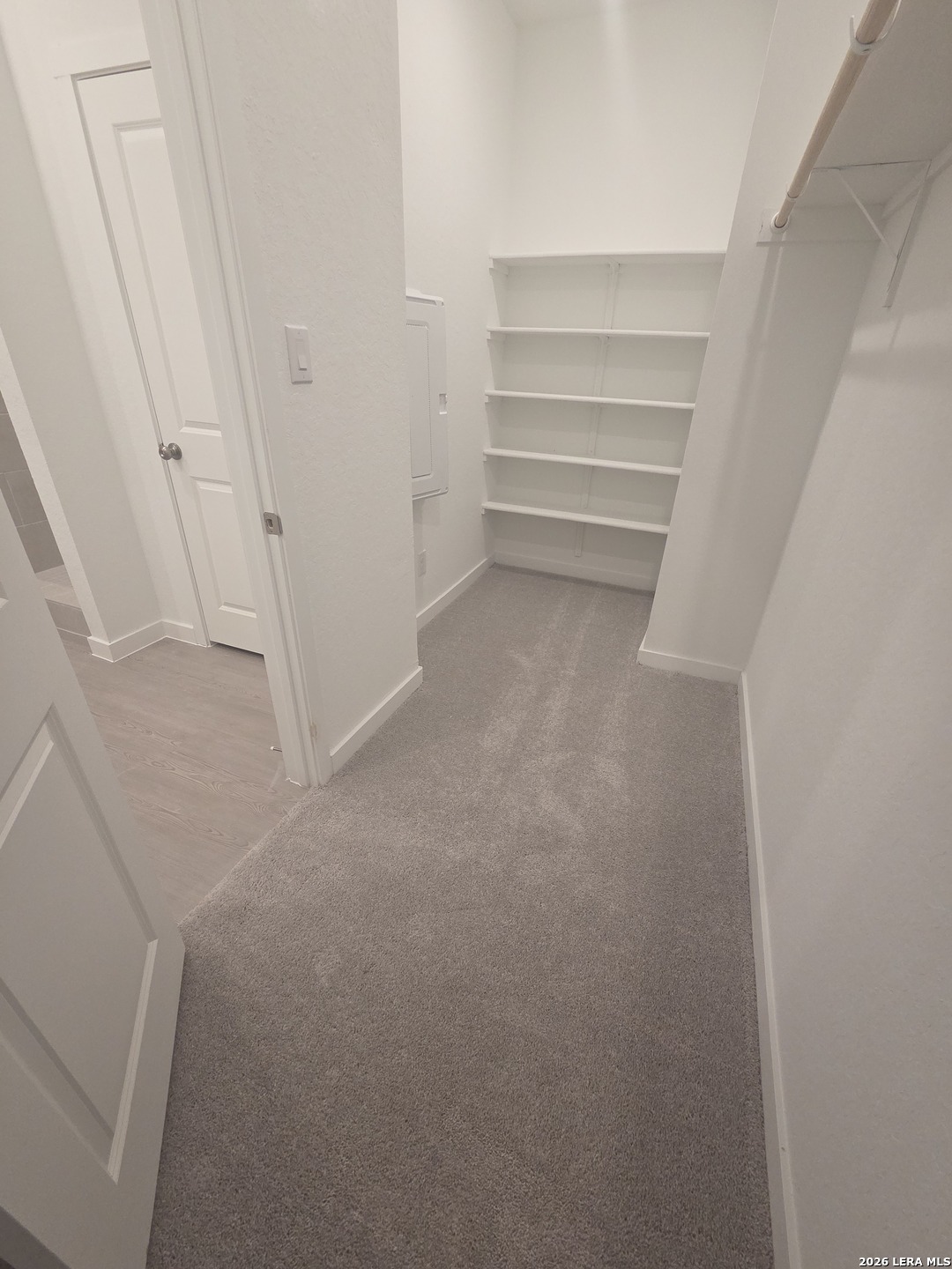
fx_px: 477
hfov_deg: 89.9
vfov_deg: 106.2
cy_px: 634
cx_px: 476
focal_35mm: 13
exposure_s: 1/120
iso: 250
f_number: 2.2
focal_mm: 2.2
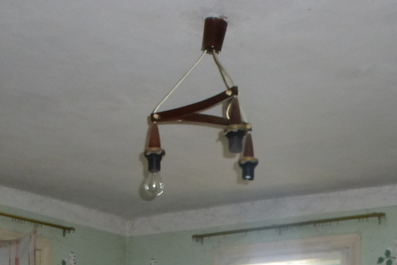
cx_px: 205
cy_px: 366
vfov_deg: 19.5
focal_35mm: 63
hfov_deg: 31.9
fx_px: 695
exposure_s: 1/60
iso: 250
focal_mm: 4.3
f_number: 3.3
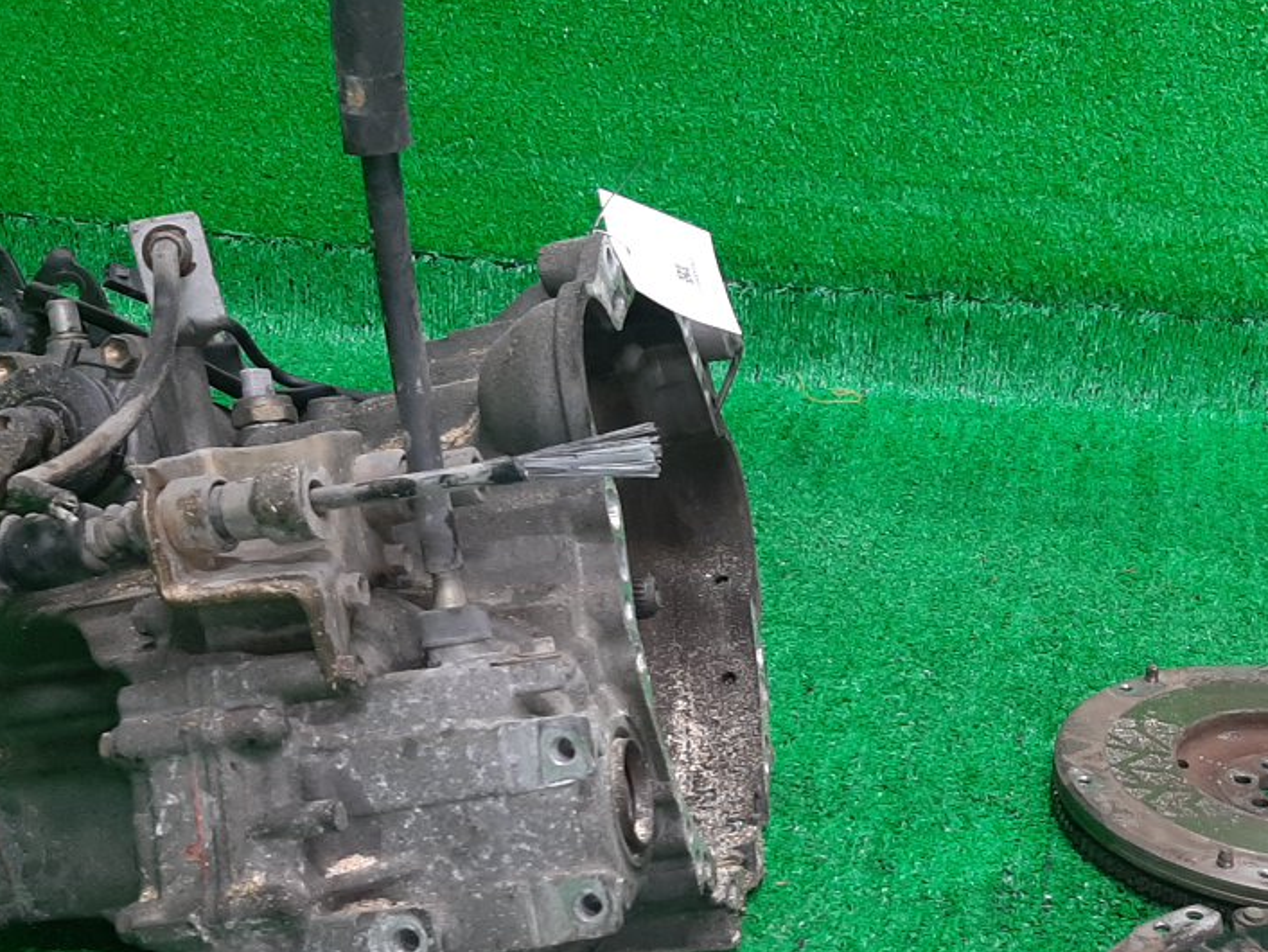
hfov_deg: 35.5
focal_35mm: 53
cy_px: 749
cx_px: 914
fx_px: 1942
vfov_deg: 27.1
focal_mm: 3.93
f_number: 1.7
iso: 118
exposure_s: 1/50
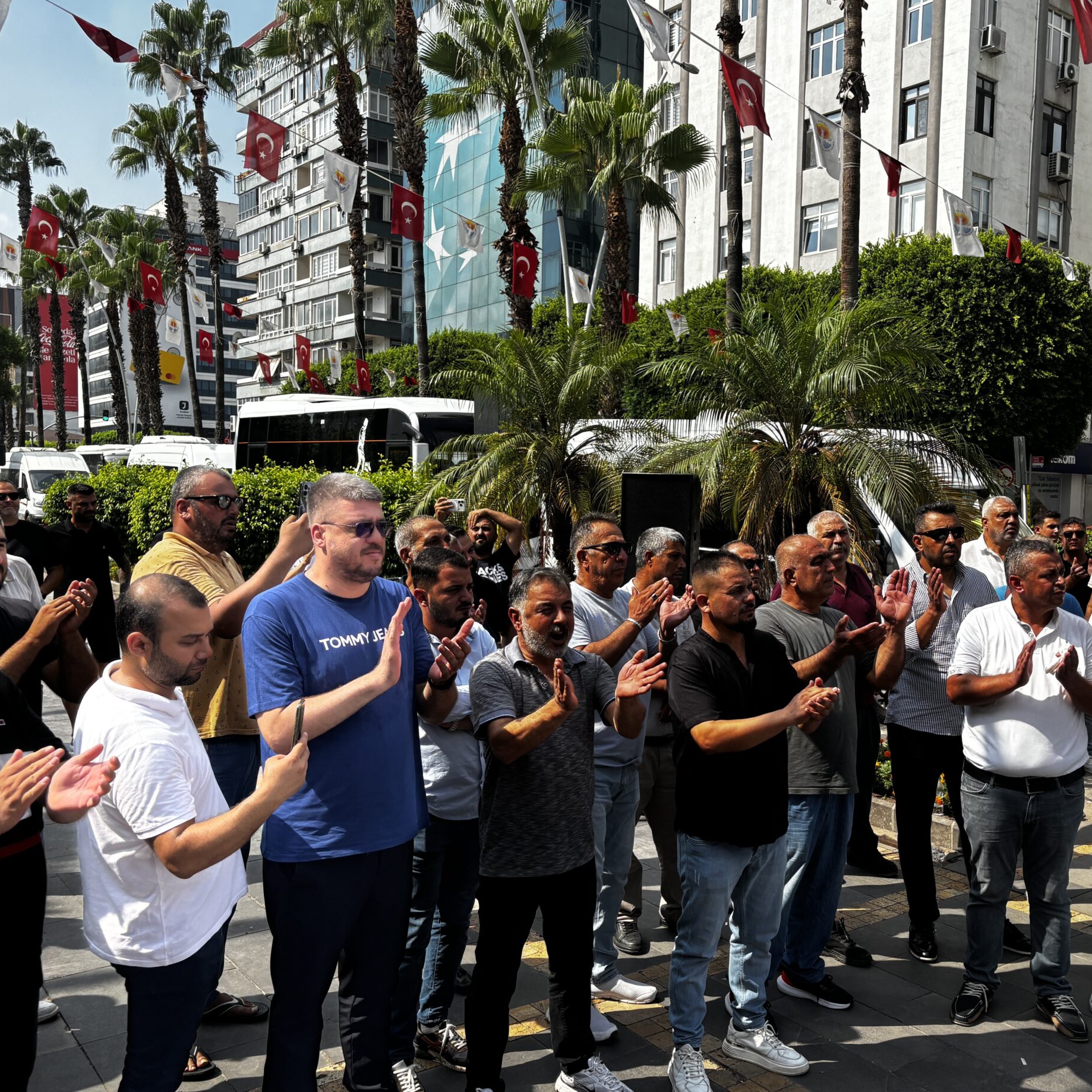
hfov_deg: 50.7
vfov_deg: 51.1
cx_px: 659
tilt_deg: -6.7
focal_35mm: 32
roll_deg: -1.3
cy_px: 559
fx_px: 1142
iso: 50
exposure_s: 1/1642
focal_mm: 5.96
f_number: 1.6
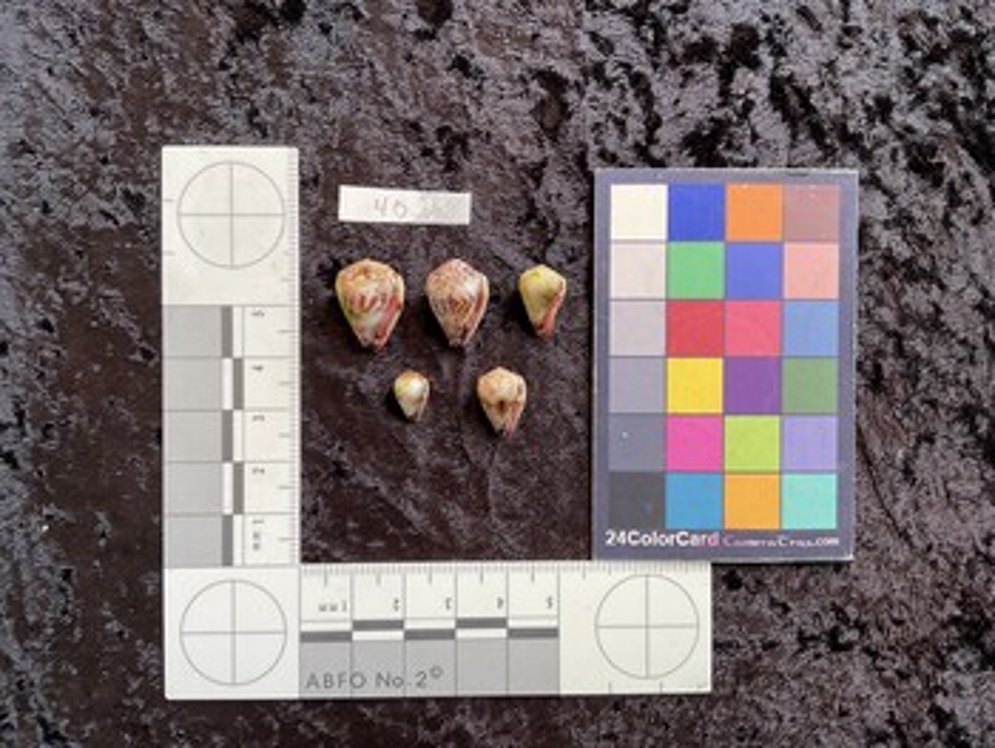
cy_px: 374
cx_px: 498
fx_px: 834
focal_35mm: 29
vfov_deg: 48.3
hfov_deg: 61.6
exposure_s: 1/100
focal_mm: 3
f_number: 1.8
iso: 40
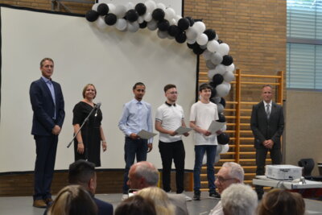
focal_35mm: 82
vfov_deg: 16.6
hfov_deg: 24.6
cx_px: 161
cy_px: 108
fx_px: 738
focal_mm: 55
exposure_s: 1/60
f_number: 5.6
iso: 1100
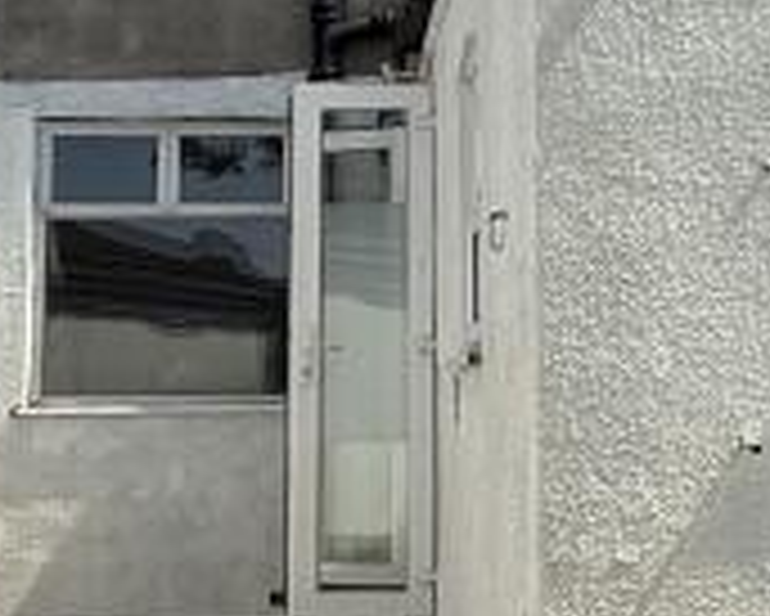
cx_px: 509
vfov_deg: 18.6
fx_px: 1870
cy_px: 130
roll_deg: +0.6
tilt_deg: +9.7
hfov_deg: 23.2
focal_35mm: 82
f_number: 2.2
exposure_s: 1/2717
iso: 50
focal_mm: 2.22
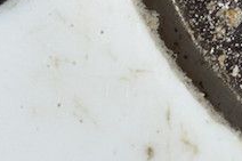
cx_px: 458
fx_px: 2740
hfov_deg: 5.0
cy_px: -95
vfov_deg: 3.4
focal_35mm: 408
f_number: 32
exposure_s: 1/250
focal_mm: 48
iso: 160
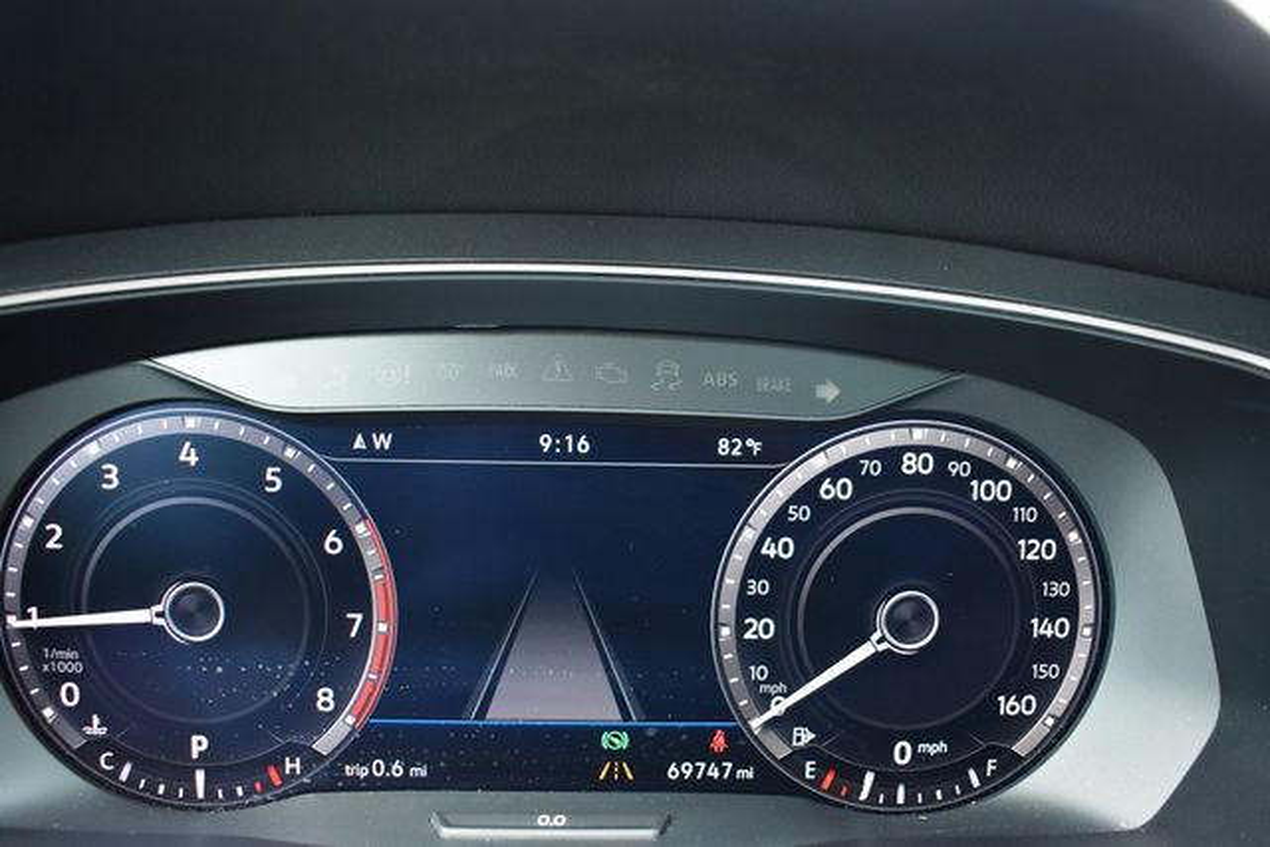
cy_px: 424
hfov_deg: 59.5
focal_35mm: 32
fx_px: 1111
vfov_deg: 41.7
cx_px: 635
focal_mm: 21
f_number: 3.8
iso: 800
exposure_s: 1/125
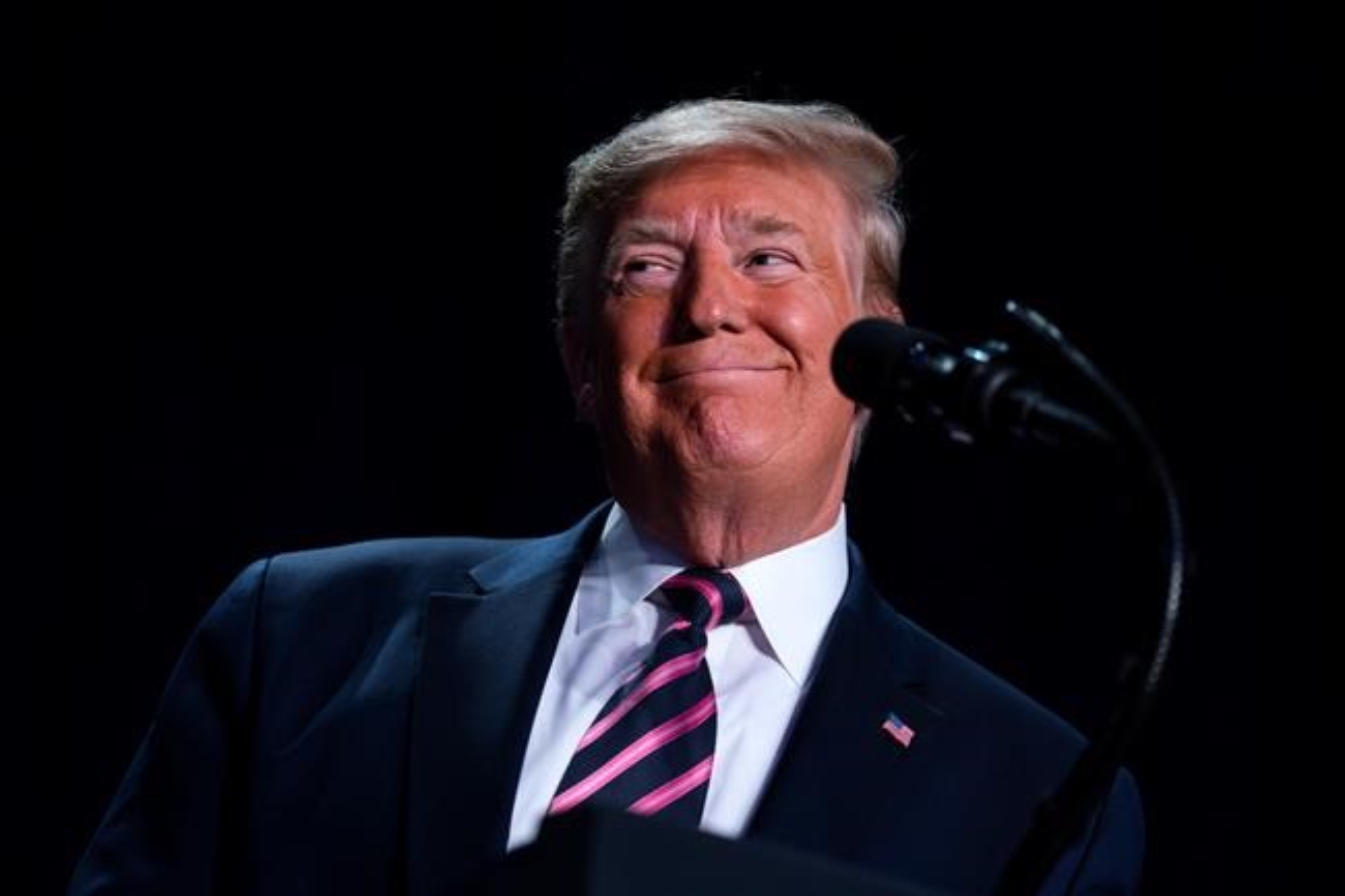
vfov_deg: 6.9
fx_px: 7470
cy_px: 448
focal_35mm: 200
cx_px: 672
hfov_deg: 10.3
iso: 1250
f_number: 2.8
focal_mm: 200
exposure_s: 1/640
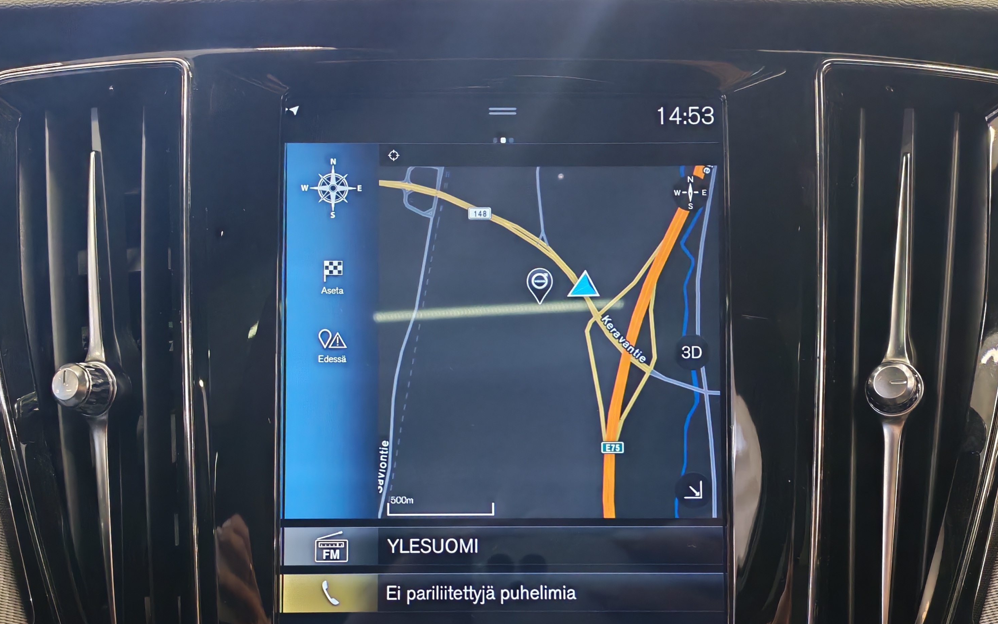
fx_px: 1197
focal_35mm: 44
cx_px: 509
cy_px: 497
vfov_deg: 28.6
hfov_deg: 45.3
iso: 2500
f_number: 1.9
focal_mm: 6.12
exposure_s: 1/50
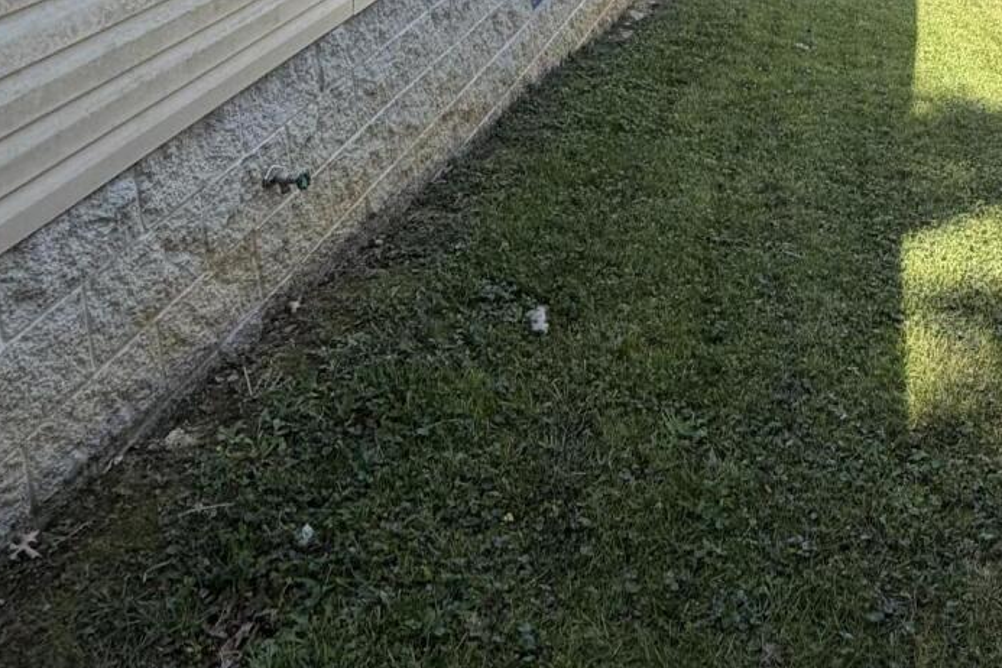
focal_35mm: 42
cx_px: 814
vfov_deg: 29.0
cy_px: -61
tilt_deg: -13.8
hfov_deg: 44.0
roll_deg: +0.5
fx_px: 1169
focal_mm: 2.22
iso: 50
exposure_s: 1/502
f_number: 2.2
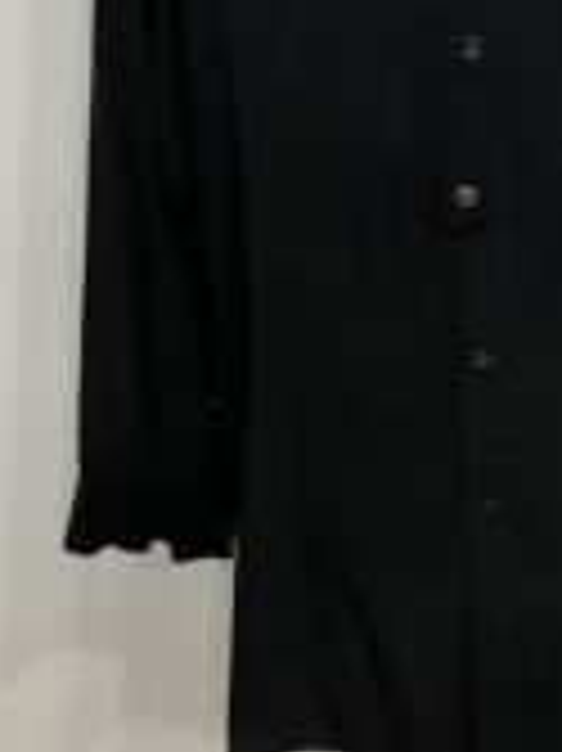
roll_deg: +0.5
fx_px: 1452
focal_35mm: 67
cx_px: 513
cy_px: -5
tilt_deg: -14.0
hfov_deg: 21.4
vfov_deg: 27.3
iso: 100
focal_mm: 3.99
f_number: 1.8
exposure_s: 1/50
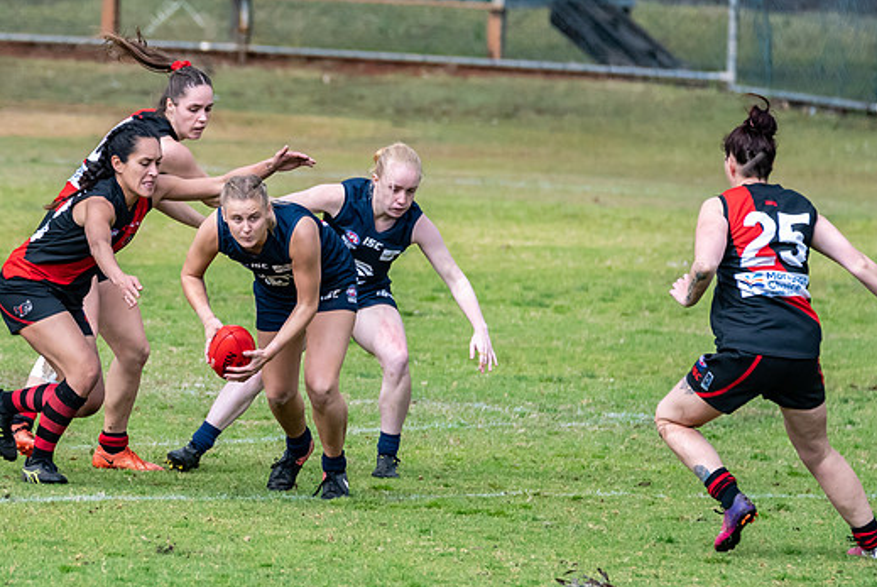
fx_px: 20456
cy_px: 342
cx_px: 228
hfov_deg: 2.5
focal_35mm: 839
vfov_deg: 1.6
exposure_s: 1/3200
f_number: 7.1
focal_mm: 360
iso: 1250
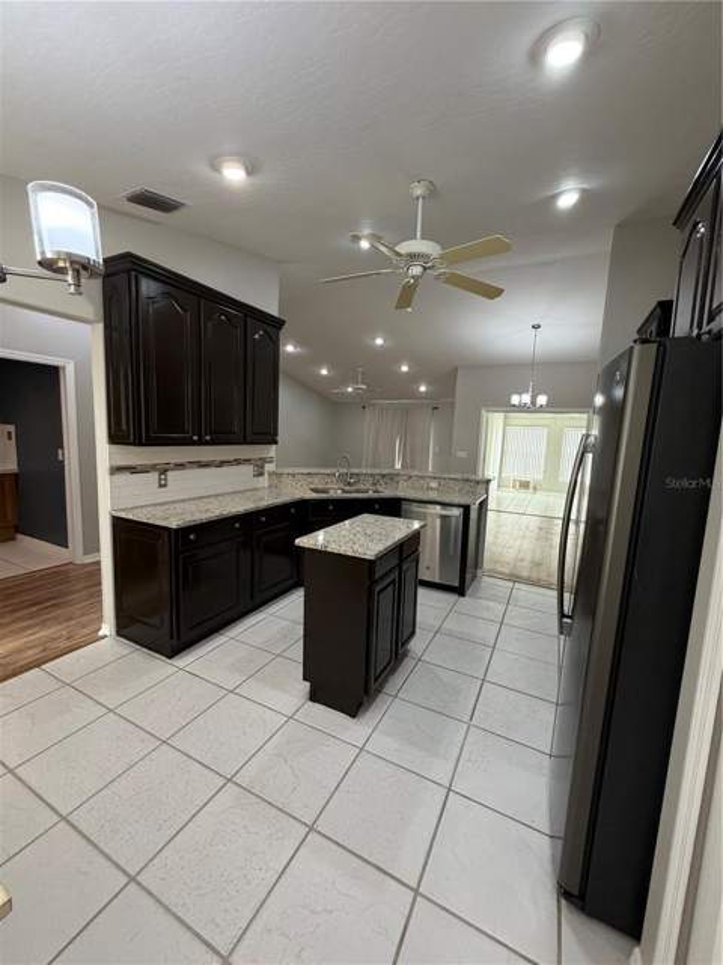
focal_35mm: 14
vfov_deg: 102.1
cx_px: 362
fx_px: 390
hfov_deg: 85.7
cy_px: 482
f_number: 2.2
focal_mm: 2.22
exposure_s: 1/120
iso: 250
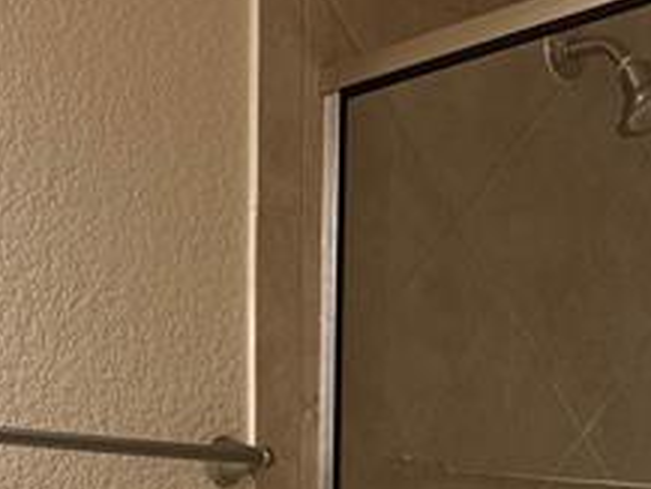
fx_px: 2126
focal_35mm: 113
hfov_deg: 17.3
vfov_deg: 12.2
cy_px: 840
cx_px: 174
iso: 100
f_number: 1.78
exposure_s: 1/60
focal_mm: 6.76
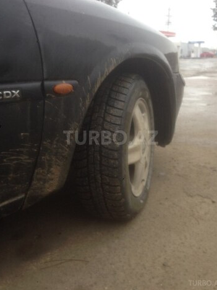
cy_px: 138
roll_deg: +0.3
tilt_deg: -16.7
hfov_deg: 40.7
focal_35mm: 35
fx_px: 293
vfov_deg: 52.6
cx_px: 111
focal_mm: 4.12
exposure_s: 1/40
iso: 50
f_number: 2.4
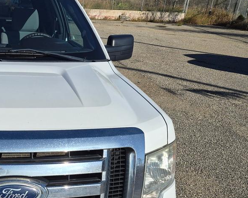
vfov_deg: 30.4
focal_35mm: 49
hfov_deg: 35.2
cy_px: 147
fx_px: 360
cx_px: 12
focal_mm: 5.4
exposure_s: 1/7696
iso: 64
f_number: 1.8
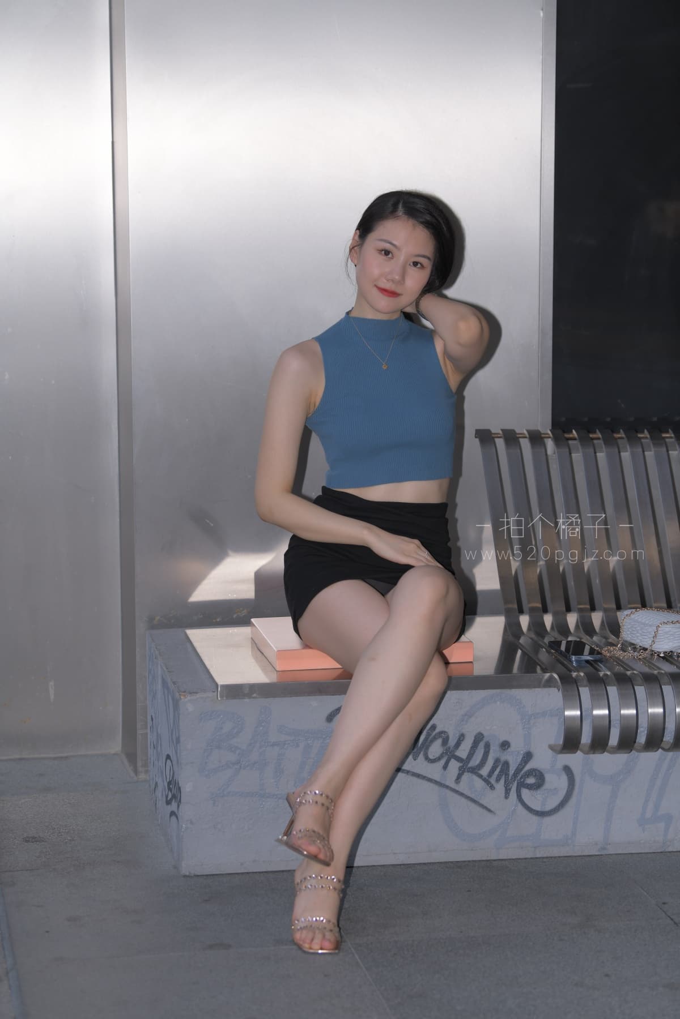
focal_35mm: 92
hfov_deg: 14.9
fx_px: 2606
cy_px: 510
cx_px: 340
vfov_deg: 22.1
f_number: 4
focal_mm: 92
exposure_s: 1/250
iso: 250
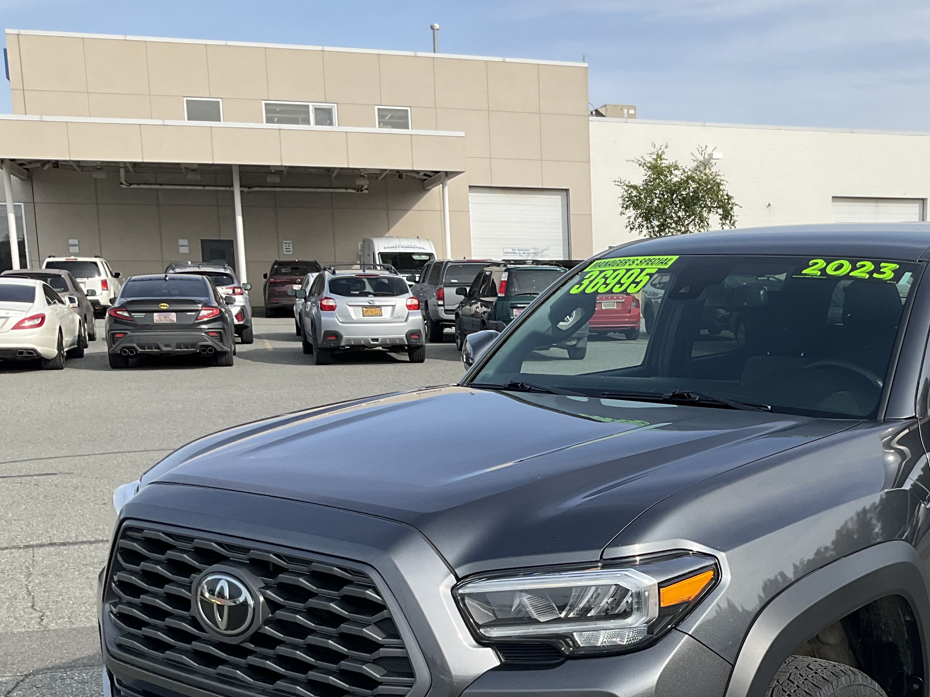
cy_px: 542
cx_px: 756
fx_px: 1343
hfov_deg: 36.8
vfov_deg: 28.6
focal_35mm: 50
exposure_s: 1/1121
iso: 25
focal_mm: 3
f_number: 1.8
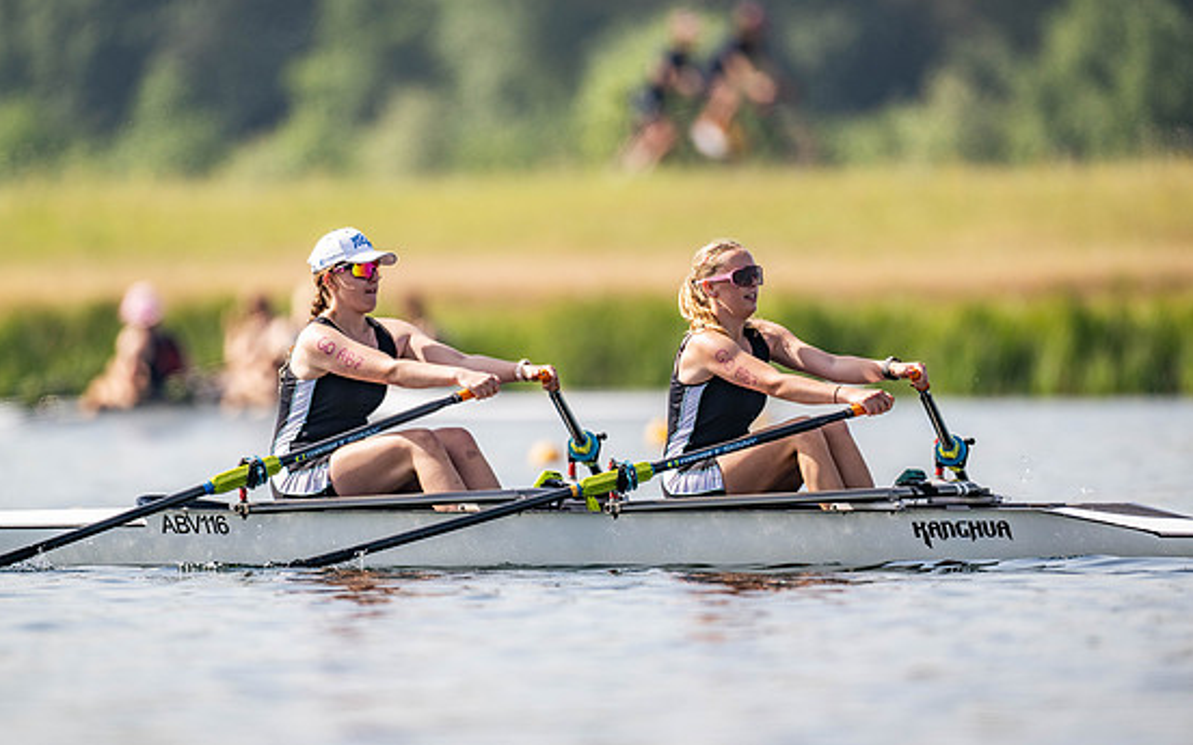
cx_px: 571
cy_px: 383
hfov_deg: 3.3
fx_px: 20906
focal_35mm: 643
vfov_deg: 2.0
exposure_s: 1/2500
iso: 160
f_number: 4
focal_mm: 600
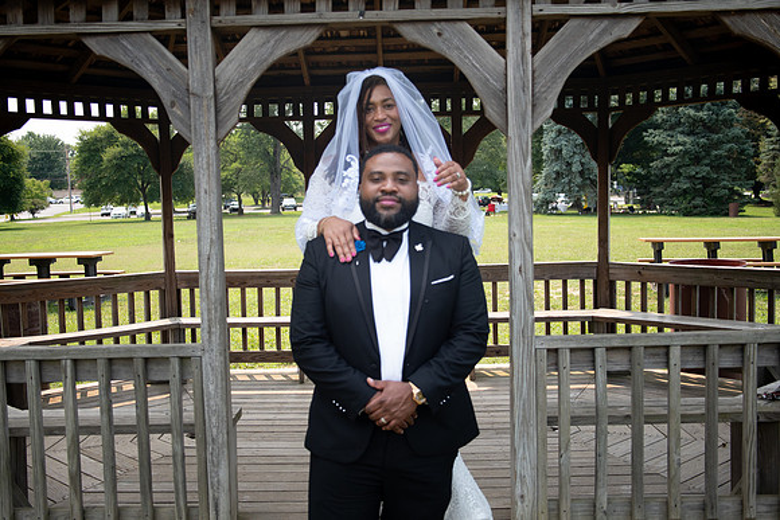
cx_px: 390
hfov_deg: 46.4
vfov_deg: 31.9
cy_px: 260
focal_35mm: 42
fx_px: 910
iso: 800
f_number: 4.2
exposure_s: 1/1600
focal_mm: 41
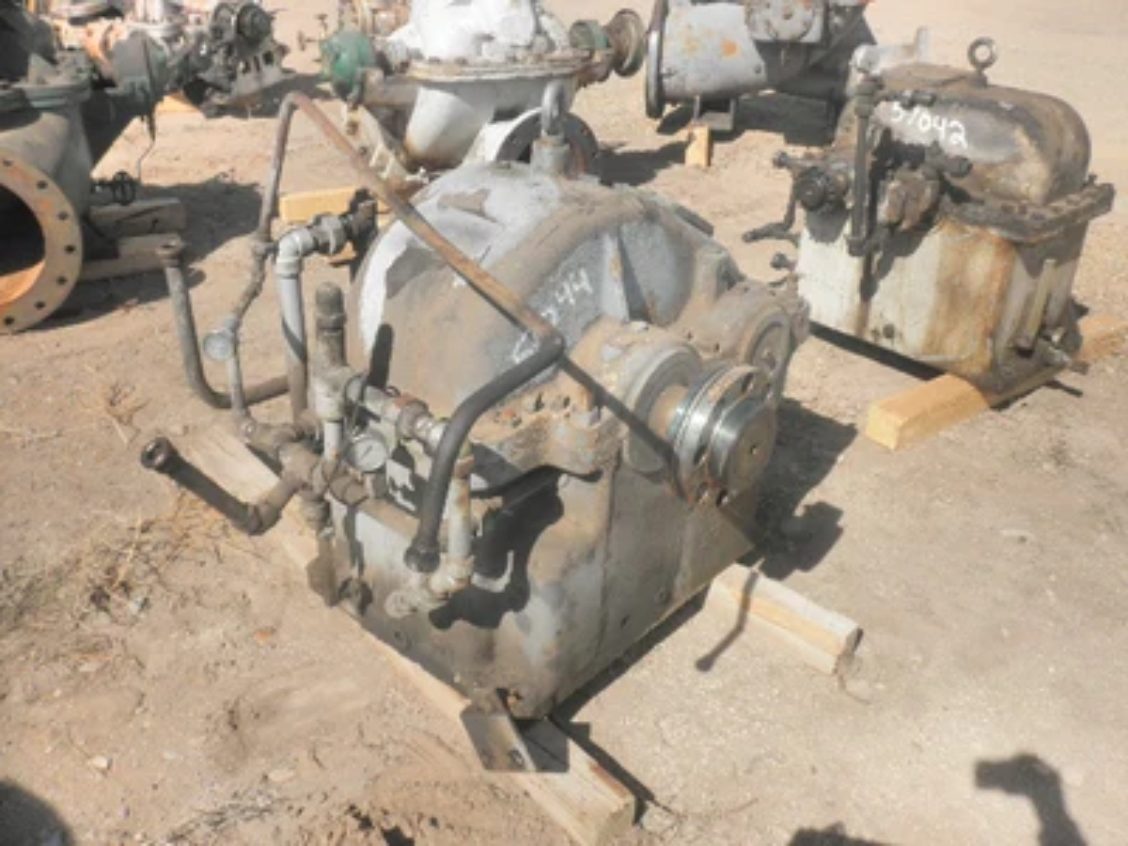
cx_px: 564
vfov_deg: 40.7
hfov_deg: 52.6
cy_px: 423
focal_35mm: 35
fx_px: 1141
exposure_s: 1/125
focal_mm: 6.1
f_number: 9.1
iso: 64
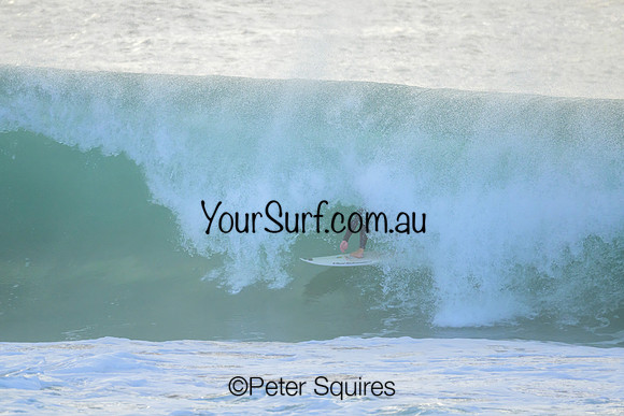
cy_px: 208
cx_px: 312
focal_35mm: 800
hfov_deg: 2.6
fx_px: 13869
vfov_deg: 1.7
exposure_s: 1/2500
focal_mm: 800
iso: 2200
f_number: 6.3
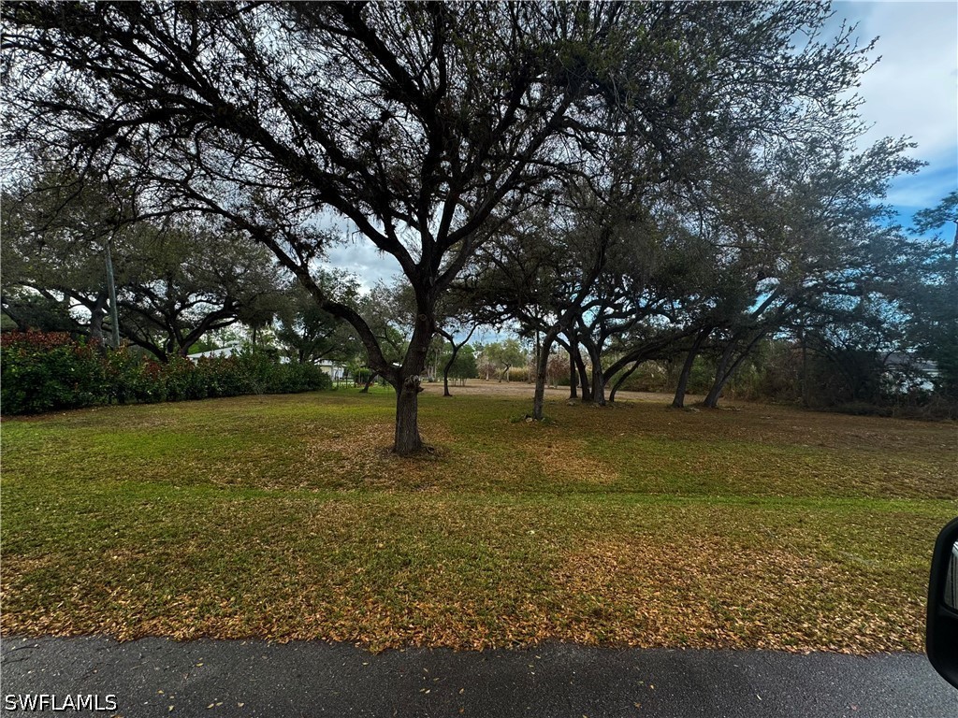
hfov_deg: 102.1
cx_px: 479
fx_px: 387
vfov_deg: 85.7
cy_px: 359
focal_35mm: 14
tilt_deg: +0.9
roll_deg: -2.2
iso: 40
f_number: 2.2
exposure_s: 1/107
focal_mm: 2.22
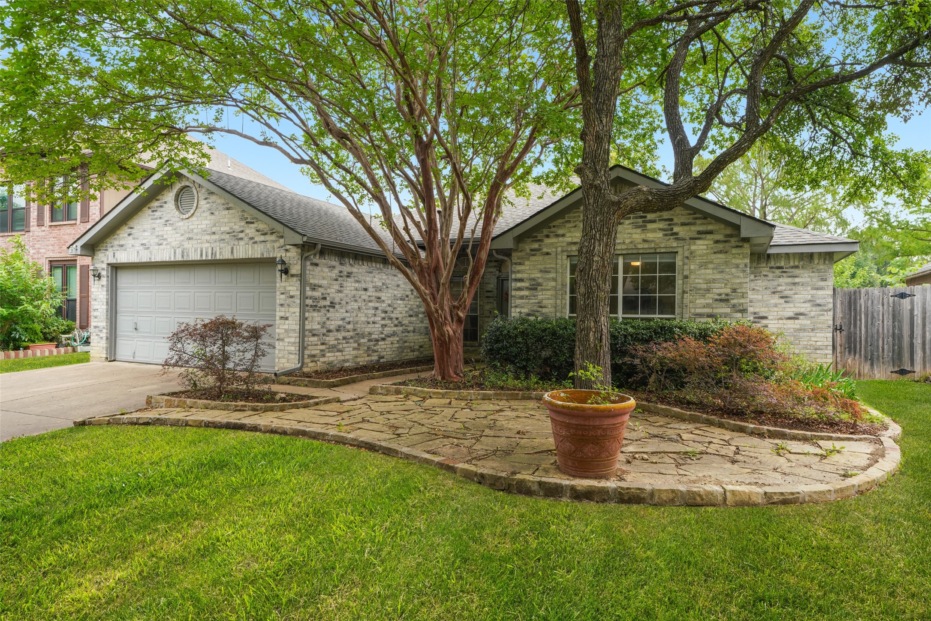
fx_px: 569
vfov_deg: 57.2
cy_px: 310
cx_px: 466
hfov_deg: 78.6
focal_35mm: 22
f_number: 9
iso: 640
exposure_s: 1/200
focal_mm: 22
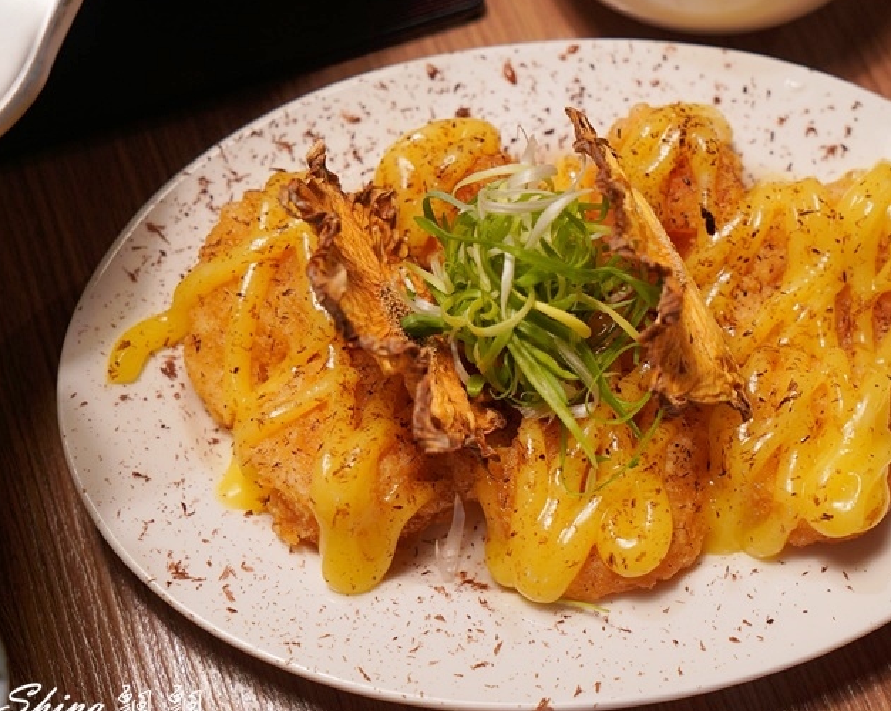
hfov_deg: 31.3
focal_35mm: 60
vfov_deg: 25.4
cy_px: 359
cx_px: 557
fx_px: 1581
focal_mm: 50
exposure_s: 1/40
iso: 1000
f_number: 5.6
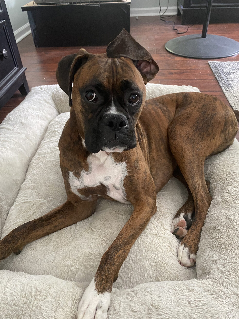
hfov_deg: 51.4
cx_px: 121
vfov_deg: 65.3
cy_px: 162
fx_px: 249
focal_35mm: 27
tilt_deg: -39.3
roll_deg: +2.6
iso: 500
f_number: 1.8
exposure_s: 1/57
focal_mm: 4.25
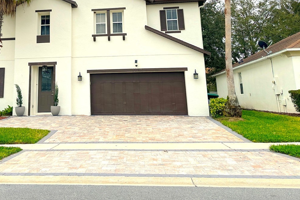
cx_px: 88
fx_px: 333
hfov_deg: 47.2
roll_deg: +1.6
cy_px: 29
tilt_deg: +12.1
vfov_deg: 32.2
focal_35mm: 40
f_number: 1.78
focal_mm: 6.86
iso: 80
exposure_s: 1/1321
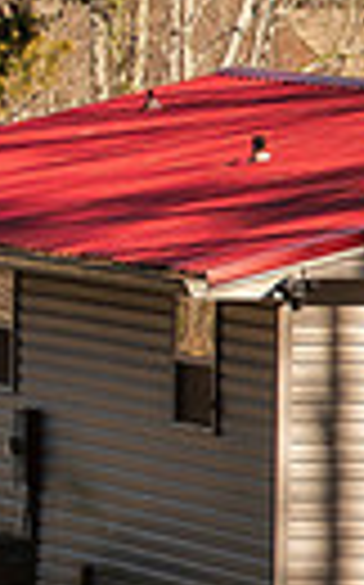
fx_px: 7652
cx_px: 1165
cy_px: 205
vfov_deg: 4.4
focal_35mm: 481
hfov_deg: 2.7
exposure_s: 1/3200
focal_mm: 105
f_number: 5
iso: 400
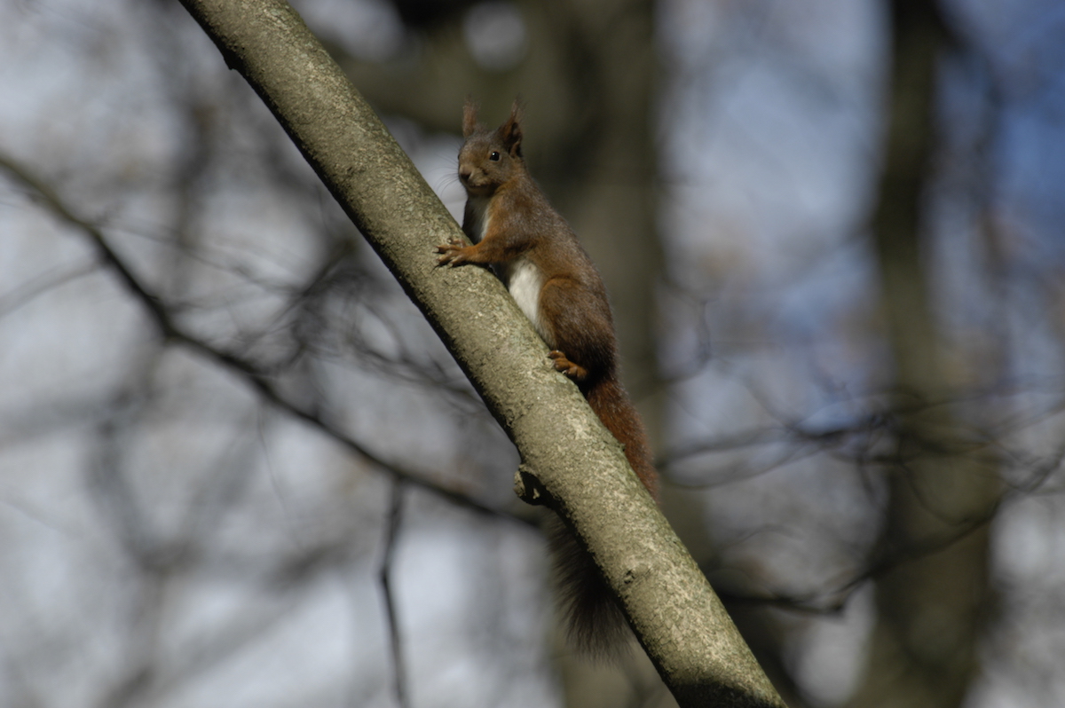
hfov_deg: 4.0
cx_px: 532
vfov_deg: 2.7
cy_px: 354
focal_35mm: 510
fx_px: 15075
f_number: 5.6
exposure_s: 1/1000
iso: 200
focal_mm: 340
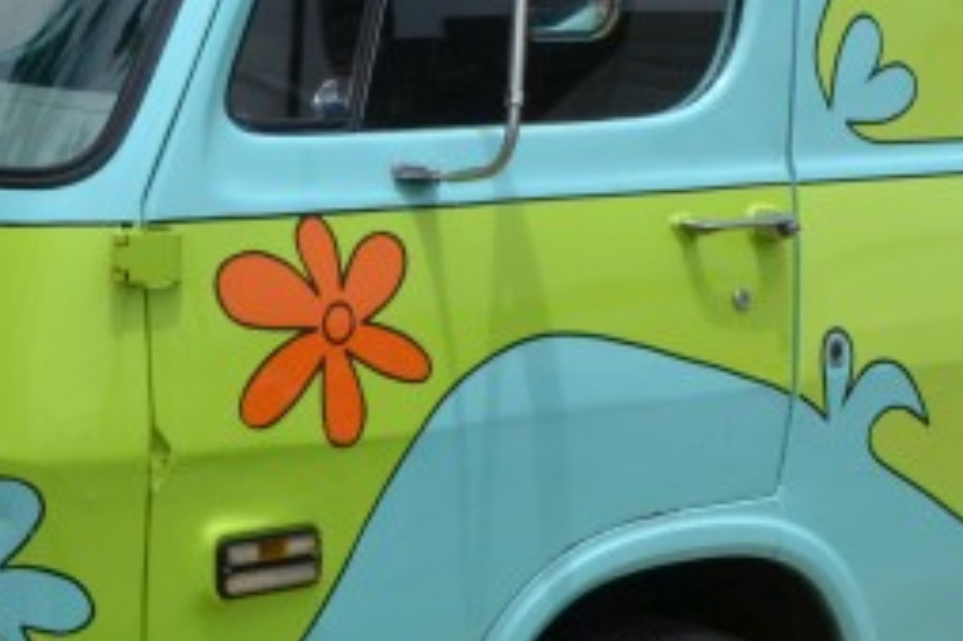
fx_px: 3128
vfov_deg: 11.7
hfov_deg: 17.5
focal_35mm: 117
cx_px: 652
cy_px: 159
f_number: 14
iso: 800
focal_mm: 22
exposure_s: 1/800
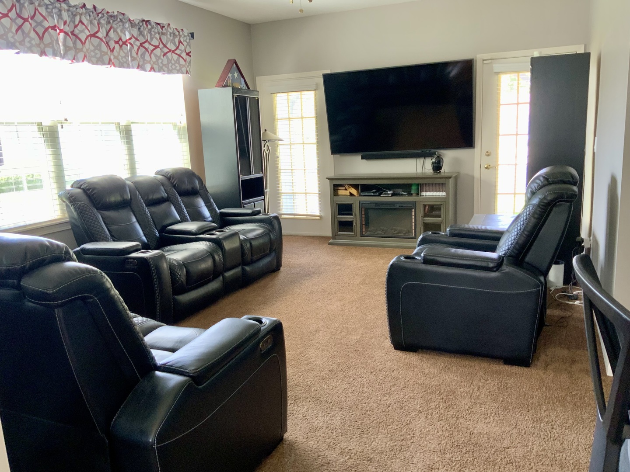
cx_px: 315
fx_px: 528
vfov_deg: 48.2
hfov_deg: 61.7
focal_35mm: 29
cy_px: 236
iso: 125
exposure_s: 1/40
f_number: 1.8
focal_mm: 3
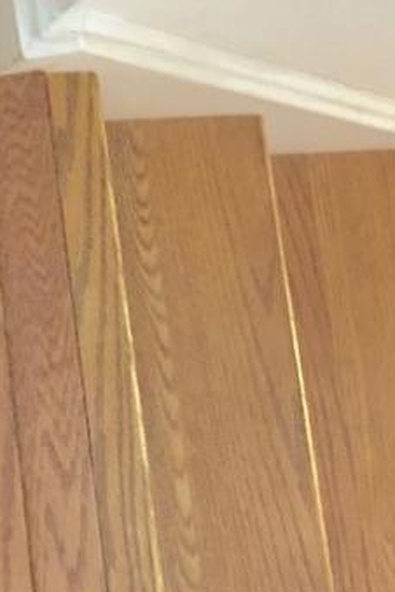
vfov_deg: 11.2
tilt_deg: -62.0
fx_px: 2831
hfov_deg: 7.9
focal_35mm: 172
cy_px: -433
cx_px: -133
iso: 100
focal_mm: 3.99
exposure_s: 1/5
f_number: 1.8
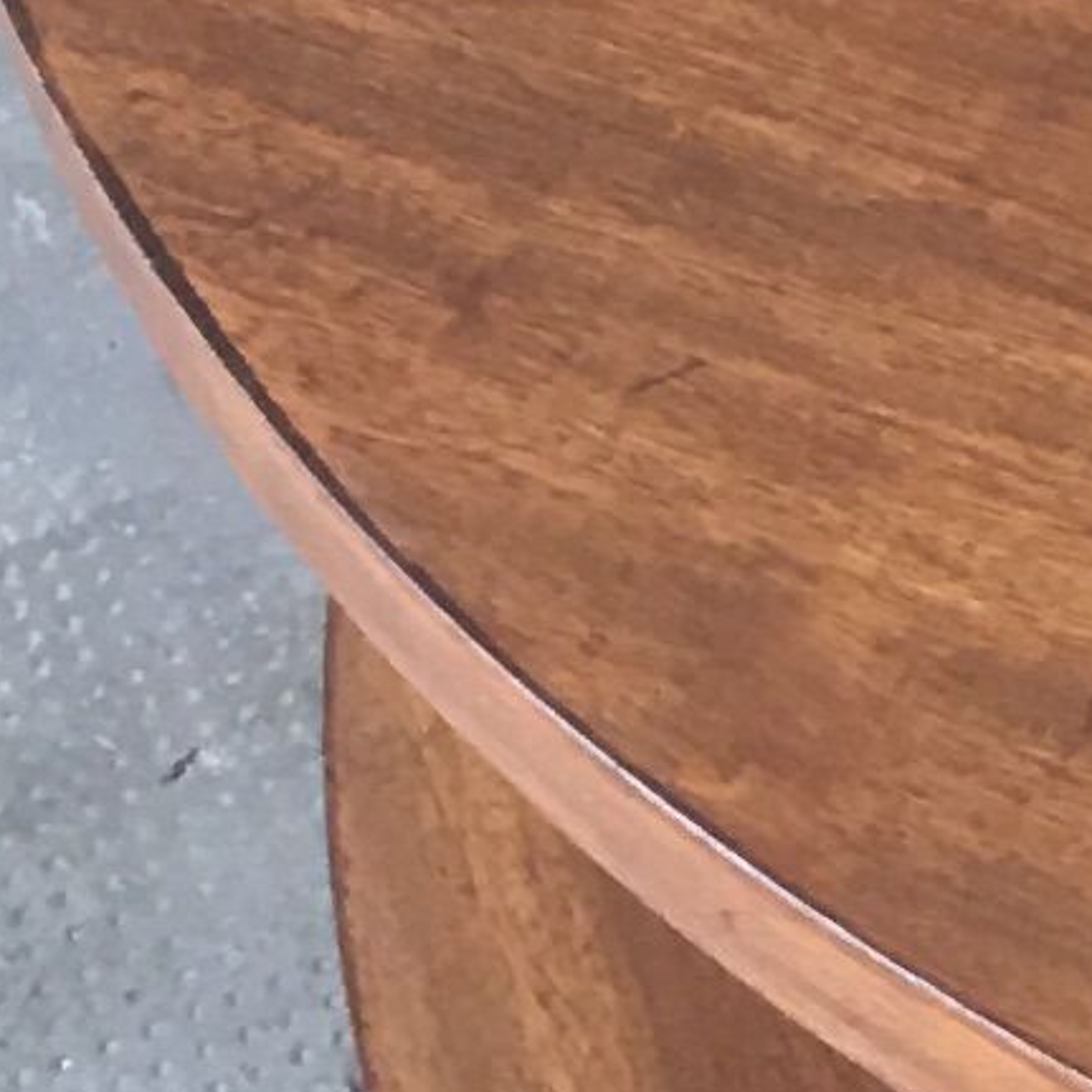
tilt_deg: -39.3
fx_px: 8566
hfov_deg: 6.8
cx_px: 2843
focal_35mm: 240
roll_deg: -1.9
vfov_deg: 6.8
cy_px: -1730
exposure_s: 1/33
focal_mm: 4.15
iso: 32
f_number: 2.2
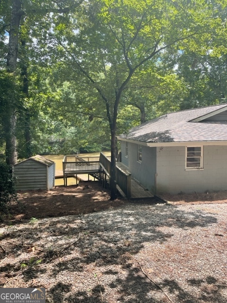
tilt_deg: -8.2
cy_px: 152
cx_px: 114
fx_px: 227
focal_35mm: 26
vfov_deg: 67.3
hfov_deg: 53.1
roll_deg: +0.7
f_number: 1.6
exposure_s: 1/932
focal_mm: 4.2
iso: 32
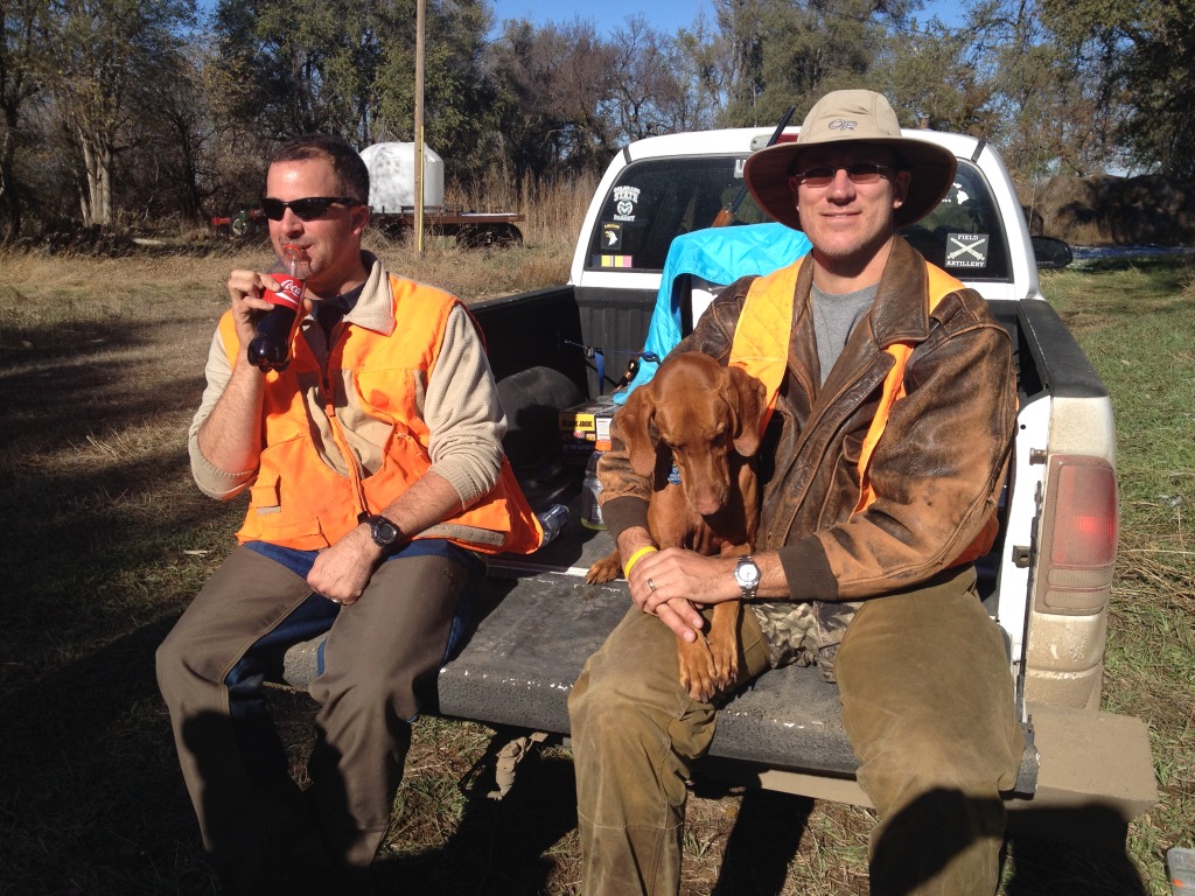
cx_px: 598
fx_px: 1208
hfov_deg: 52.6
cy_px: 448
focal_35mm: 35
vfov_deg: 40.7
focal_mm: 4.28
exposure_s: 1/1783
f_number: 2.4
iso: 50
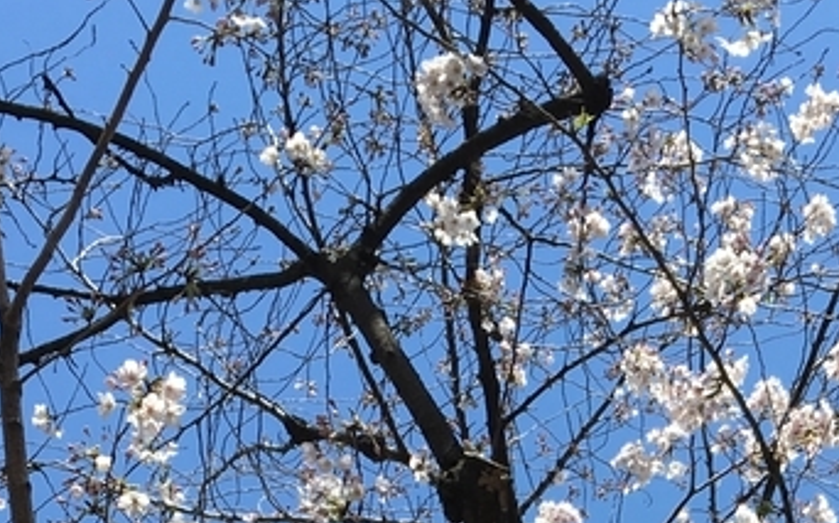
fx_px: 2467
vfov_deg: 10.6
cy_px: 1191
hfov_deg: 19.2
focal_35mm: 108
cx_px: 584
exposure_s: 1/974
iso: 25
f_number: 2.2
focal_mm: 4.15
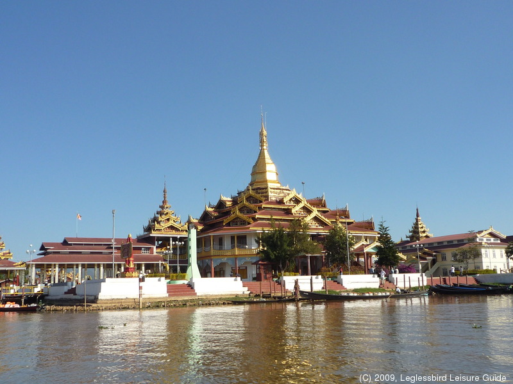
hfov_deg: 50.1
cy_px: 192
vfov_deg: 38.7
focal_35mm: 37
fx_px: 548
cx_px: 256
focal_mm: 4.5
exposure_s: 1/800
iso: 100
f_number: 4.5
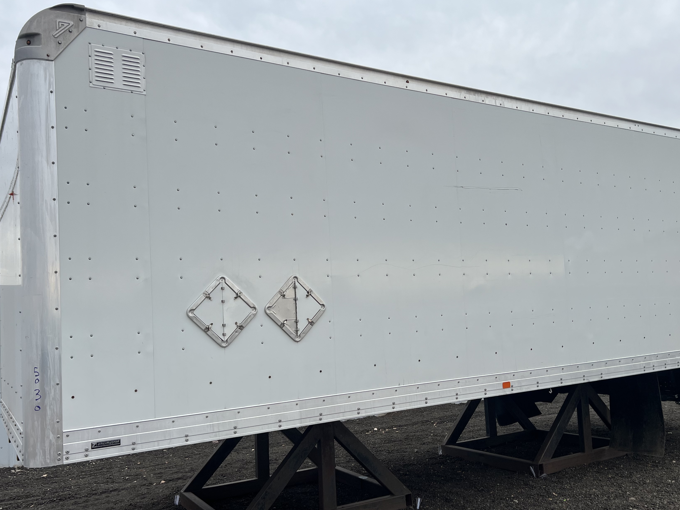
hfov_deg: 56.6
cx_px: 382
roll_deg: +1.9
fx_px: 629
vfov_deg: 44.1
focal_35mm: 32
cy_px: 271
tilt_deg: +3.5
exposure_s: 1/940
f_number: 1.5
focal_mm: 5.7
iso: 50
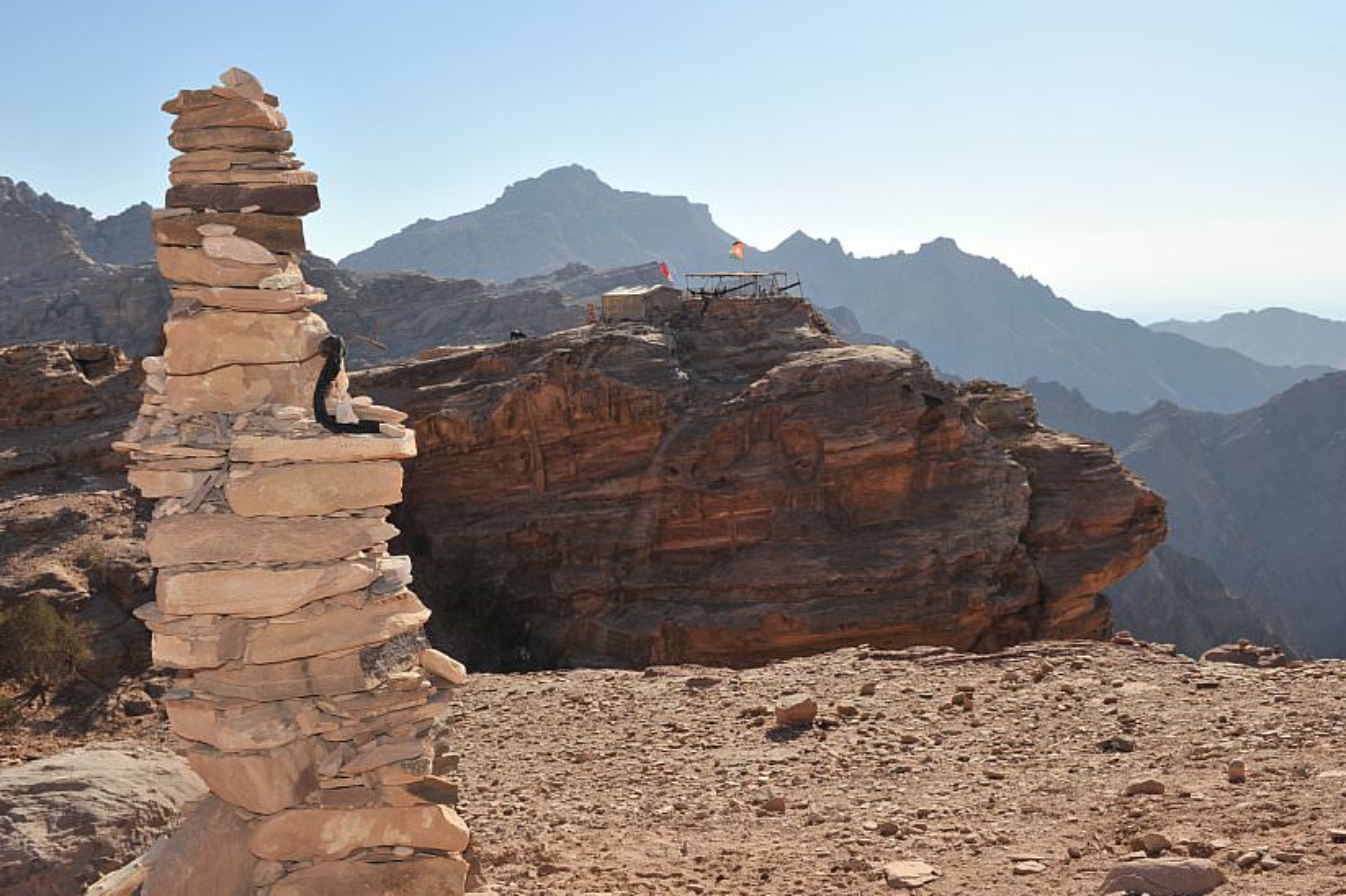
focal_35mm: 35
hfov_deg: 54.5
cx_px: 684
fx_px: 1308
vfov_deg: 37.8
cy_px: 439
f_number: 13
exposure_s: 1/250
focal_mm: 32
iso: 200
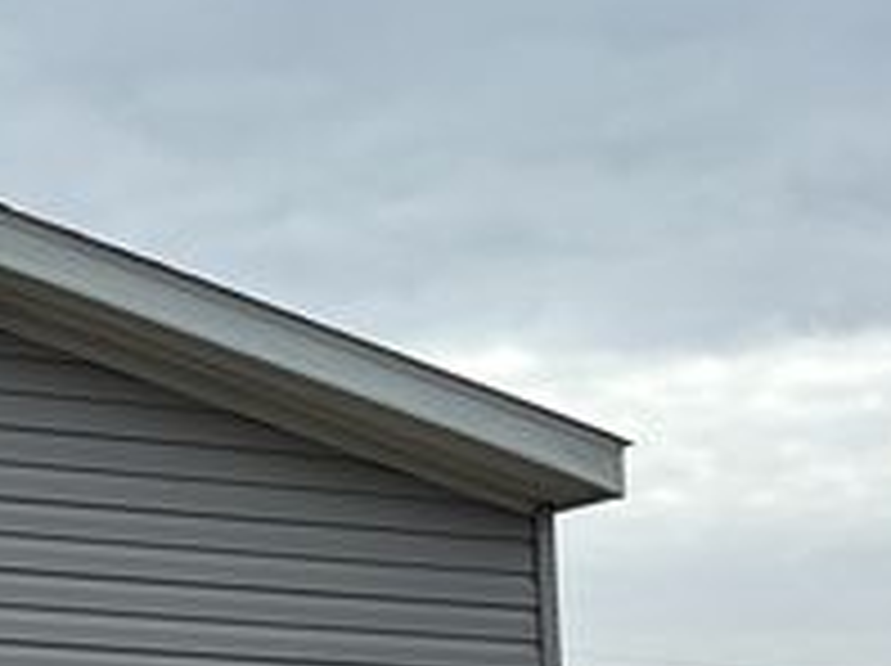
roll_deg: -1.3
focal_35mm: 102
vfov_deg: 14.3
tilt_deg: +8.4
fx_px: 2622
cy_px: 639
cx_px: -612
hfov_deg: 16.7
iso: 80
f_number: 1.78
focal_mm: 6.86
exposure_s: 1/2155
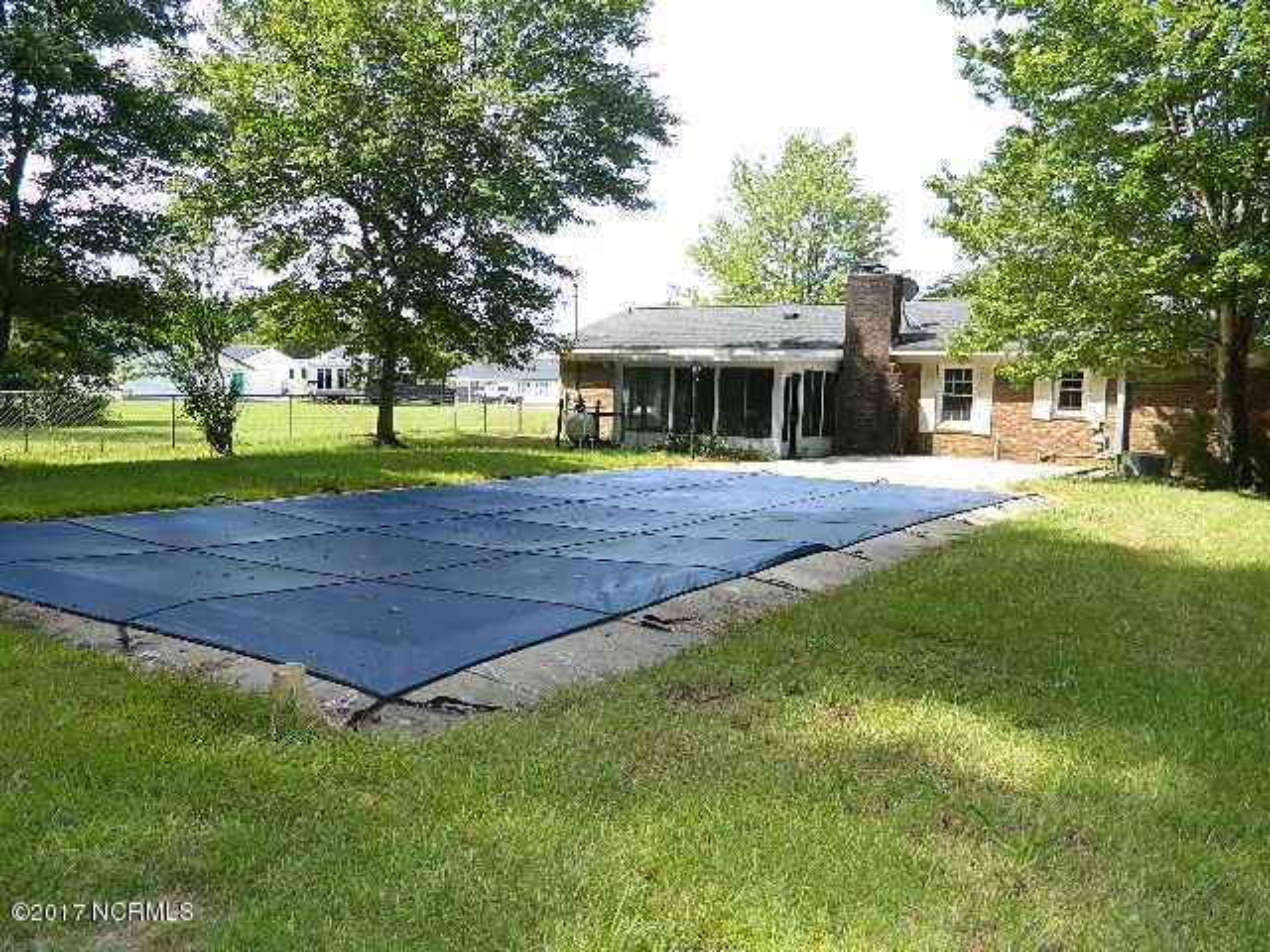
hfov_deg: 69.4
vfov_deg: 54.9
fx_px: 917
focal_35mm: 25
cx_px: 635
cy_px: 476
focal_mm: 4.5
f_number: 3.1
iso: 110
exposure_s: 1/400
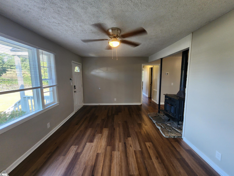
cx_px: 117
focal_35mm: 13
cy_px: 88
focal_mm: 2.2
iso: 160
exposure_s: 1/60
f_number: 2.2
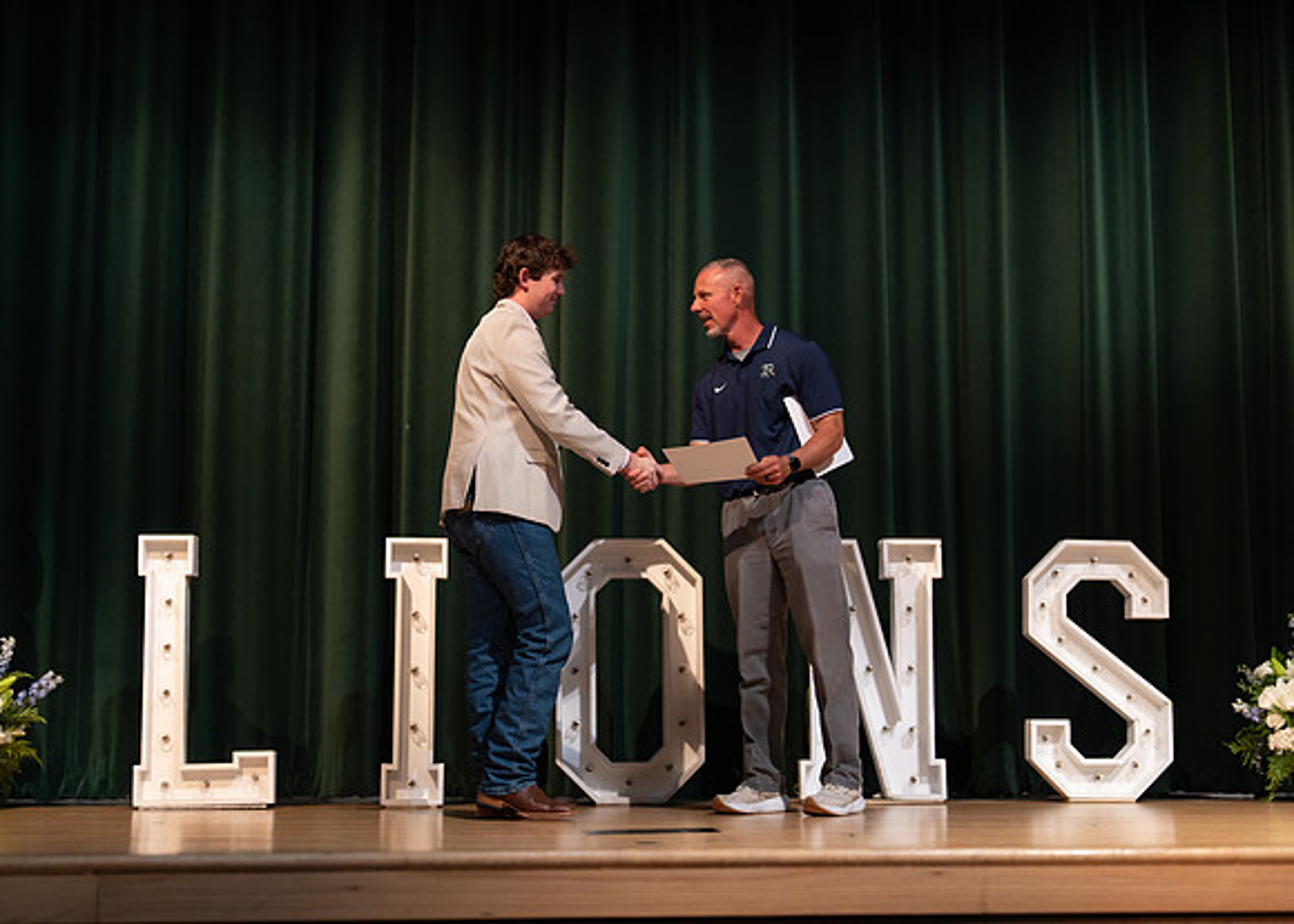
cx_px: 705
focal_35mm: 54
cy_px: 461
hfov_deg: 36.1
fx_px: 1985
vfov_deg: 26.2
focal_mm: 50
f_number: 1.2
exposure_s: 1/320
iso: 500
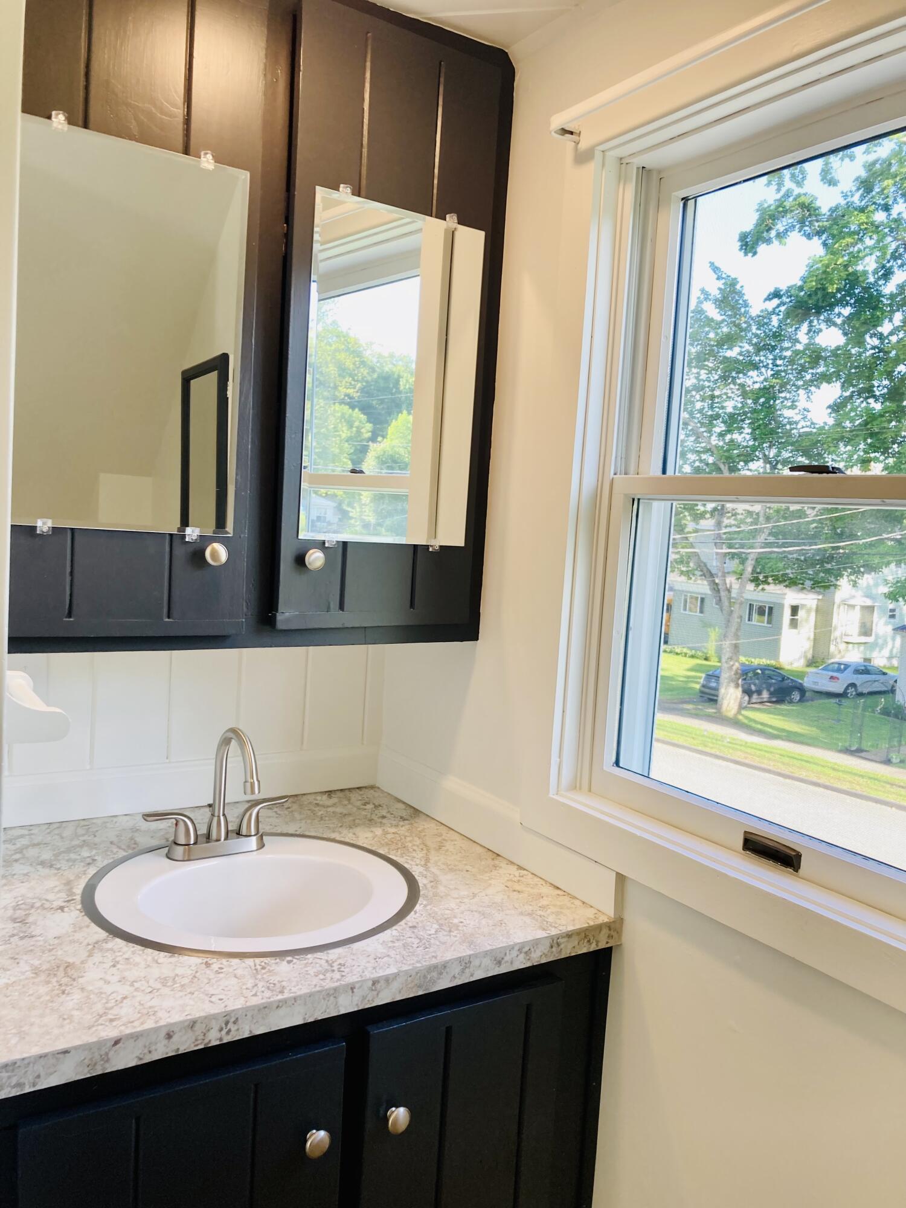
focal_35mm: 28
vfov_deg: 63.4
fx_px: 977
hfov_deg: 49.7
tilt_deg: -3.6
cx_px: 453
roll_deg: -4.8
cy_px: 604
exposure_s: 1/120
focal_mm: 3.99
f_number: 1.8
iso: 50
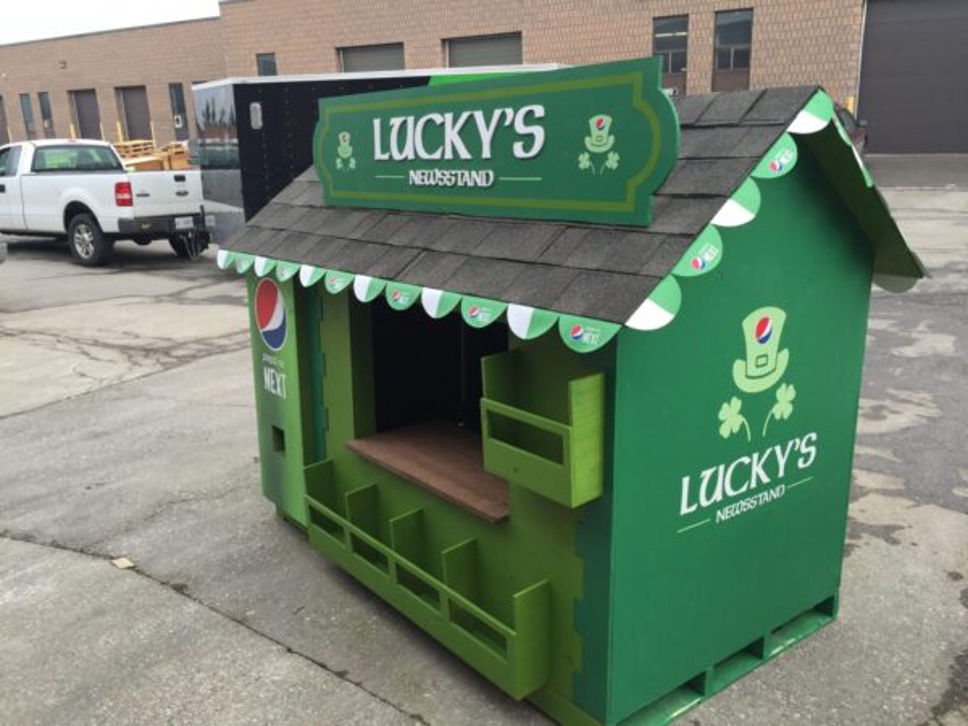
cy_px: 363
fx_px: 811
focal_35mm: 29
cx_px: 484
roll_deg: +3.0
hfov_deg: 61.7
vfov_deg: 48.2
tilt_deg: -16.2
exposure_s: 1/366
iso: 32
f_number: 2.2
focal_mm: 4.15
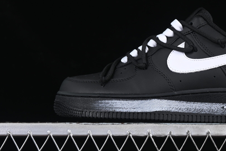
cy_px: 48
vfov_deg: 11.5
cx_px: 177
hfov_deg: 17.1
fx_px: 747
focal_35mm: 119
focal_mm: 50
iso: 160
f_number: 6.3
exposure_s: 1/50
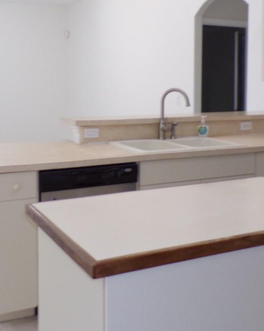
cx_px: 125
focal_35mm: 50
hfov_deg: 30.2
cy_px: 87
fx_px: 488
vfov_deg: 36.5
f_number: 3
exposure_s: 1/34
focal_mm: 4.3
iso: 158
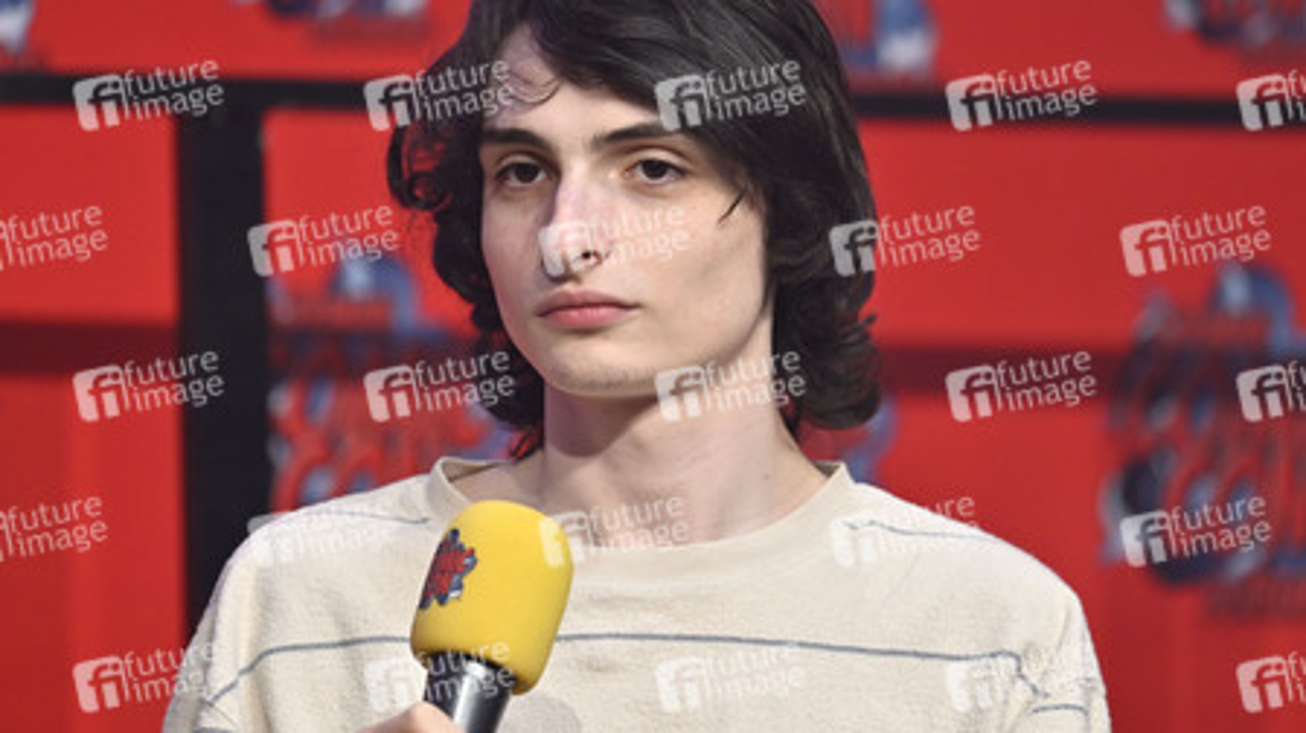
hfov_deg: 5.1
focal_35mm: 421
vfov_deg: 2.9
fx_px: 14571
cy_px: 314
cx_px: 653
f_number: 4.5
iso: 1600
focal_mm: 400
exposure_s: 1/250
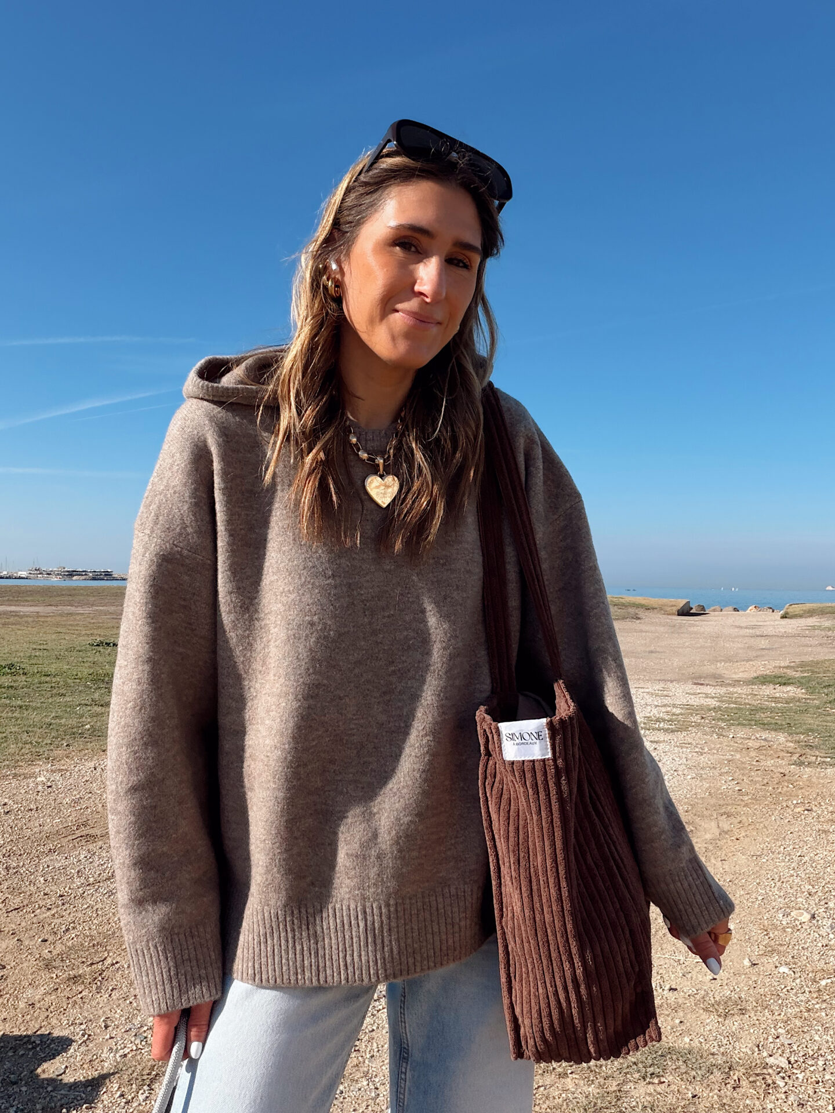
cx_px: 418
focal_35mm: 30
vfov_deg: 60.0
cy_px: 556
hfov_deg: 46.8
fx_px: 965
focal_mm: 2.71
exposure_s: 1/1642
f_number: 1.9
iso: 25
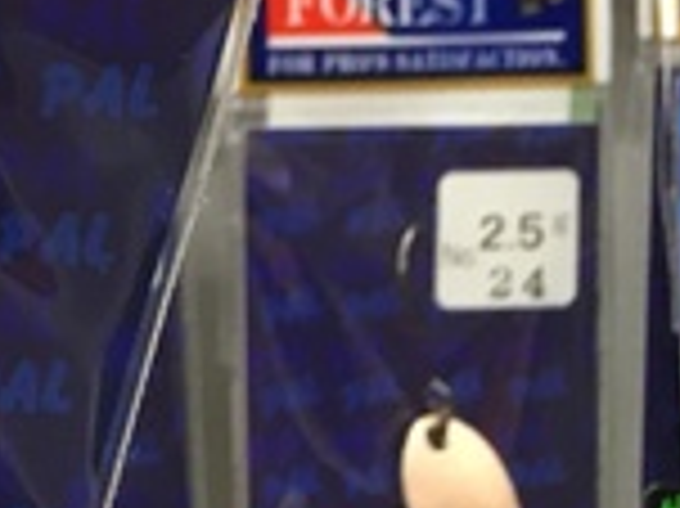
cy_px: -441
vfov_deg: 11.1
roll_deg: +4.2
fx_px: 2414
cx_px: -734
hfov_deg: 13.4
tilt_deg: +0.5
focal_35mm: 123
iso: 80
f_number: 2.2
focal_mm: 4.15
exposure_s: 1/30
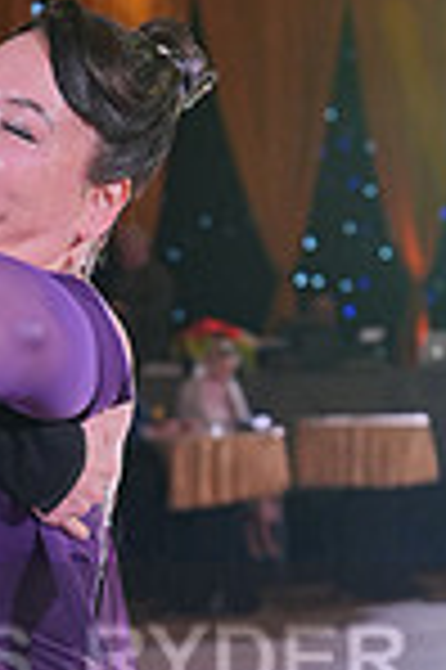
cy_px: 715
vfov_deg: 10.4
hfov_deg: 7.0
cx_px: -142
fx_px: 3632
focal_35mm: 195
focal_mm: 50
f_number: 3.5
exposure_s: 1/400
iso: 1250
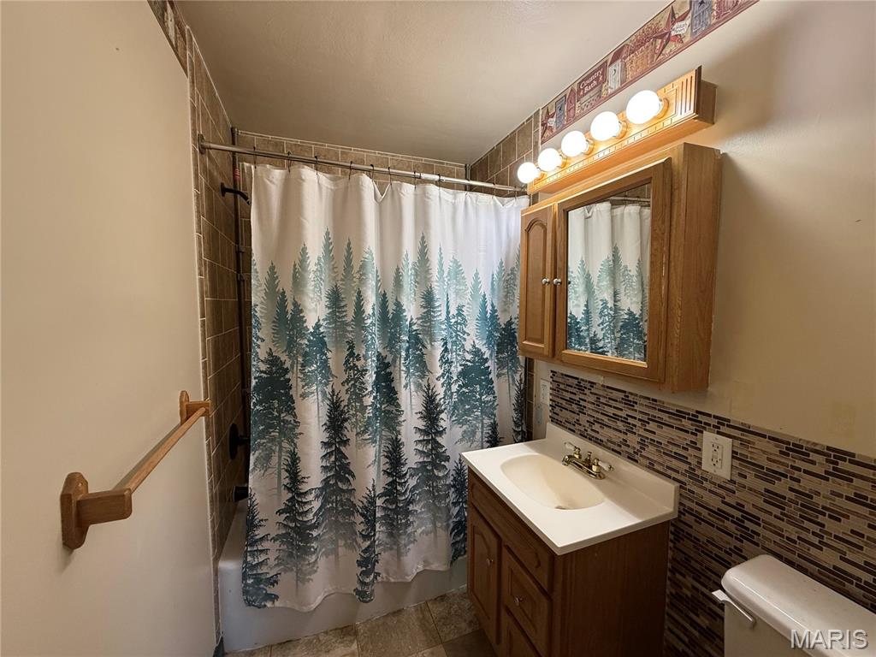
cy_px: 328
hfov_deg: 102.1
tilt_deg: -3.1
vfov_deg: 85.7
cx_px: 438
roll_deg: -0.1
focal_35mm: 14
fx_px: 354
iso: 250
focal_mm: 2.22
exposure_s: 1/60
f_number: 2.2
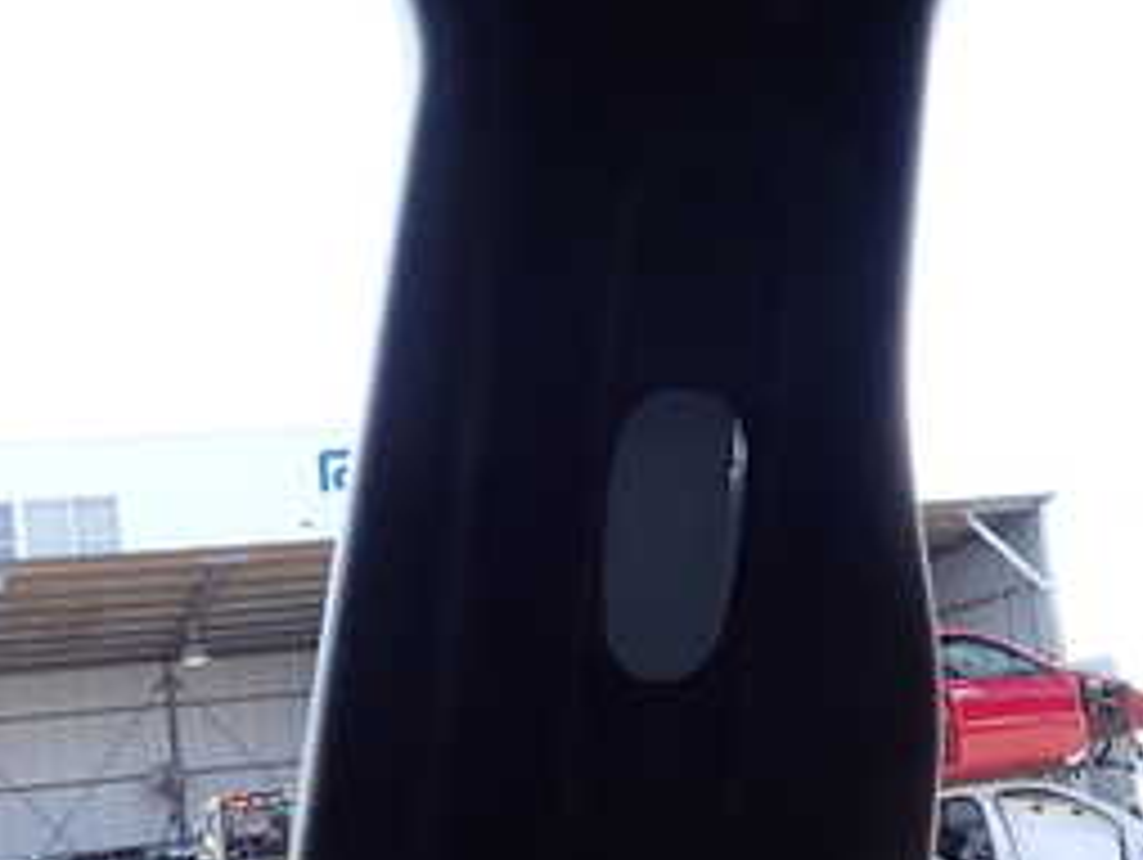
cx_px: 590
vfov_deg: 24.7
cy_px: 603
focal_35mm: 59
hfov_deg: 32.7
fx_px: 1950
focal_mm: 4.5
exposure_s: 1/250
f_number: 2.8
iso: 100
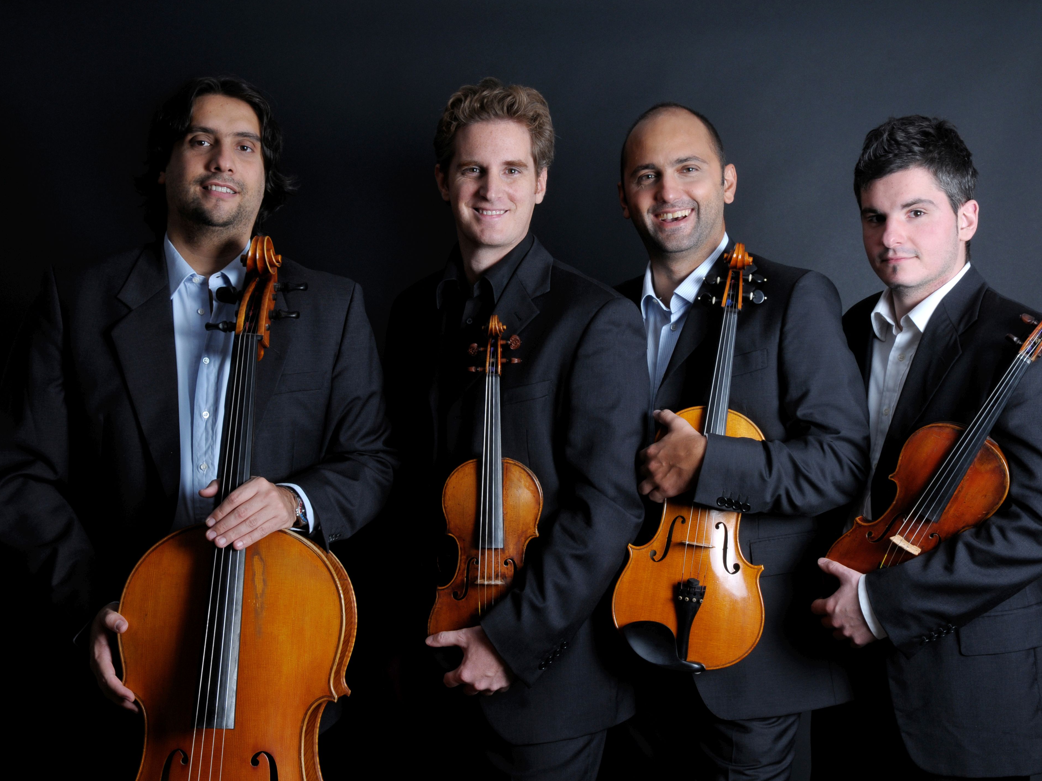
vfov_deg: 28.8
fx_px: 1521
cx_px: 525
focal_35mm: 51
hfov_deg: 37.8
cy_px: 391
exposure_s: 1/125
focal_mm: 31
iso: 200
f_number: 10
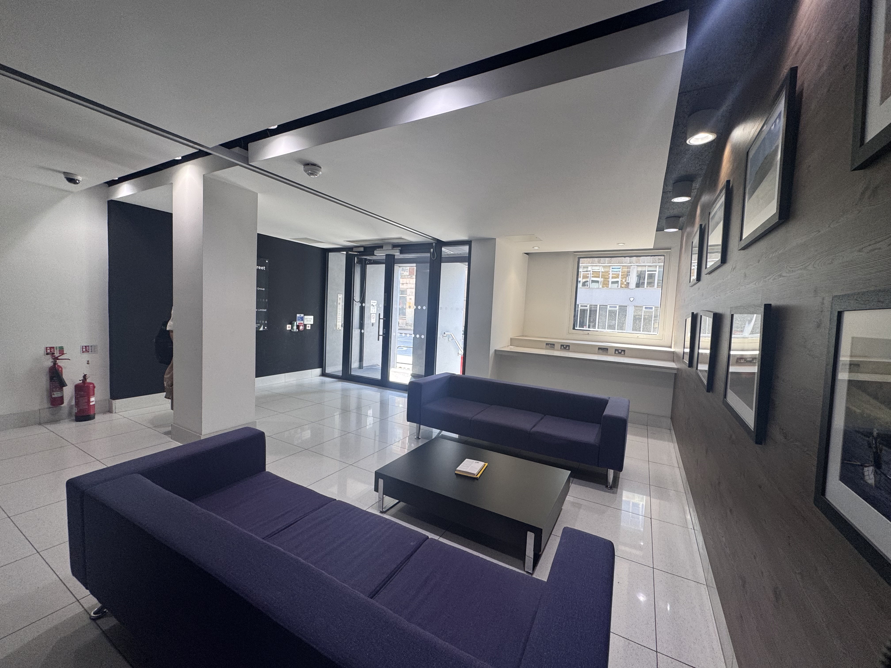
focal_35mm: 14
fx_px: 360
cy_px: 334
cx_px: 446
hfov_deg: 102.1
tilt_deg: -2.9
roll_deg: -2.6
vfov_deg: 85.7
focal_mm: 2.22
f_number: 2.2
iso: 80
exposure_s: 1/100
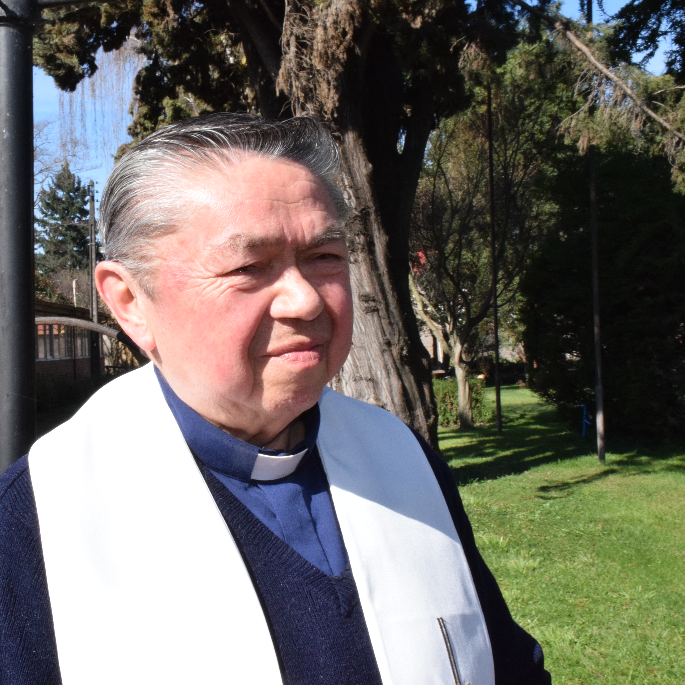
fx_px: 1156
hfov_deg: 32.5
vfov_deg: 33.0
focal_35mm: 52
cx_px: 190
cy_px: 342
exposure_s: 1/200
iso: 1600
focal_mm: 27
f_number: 25
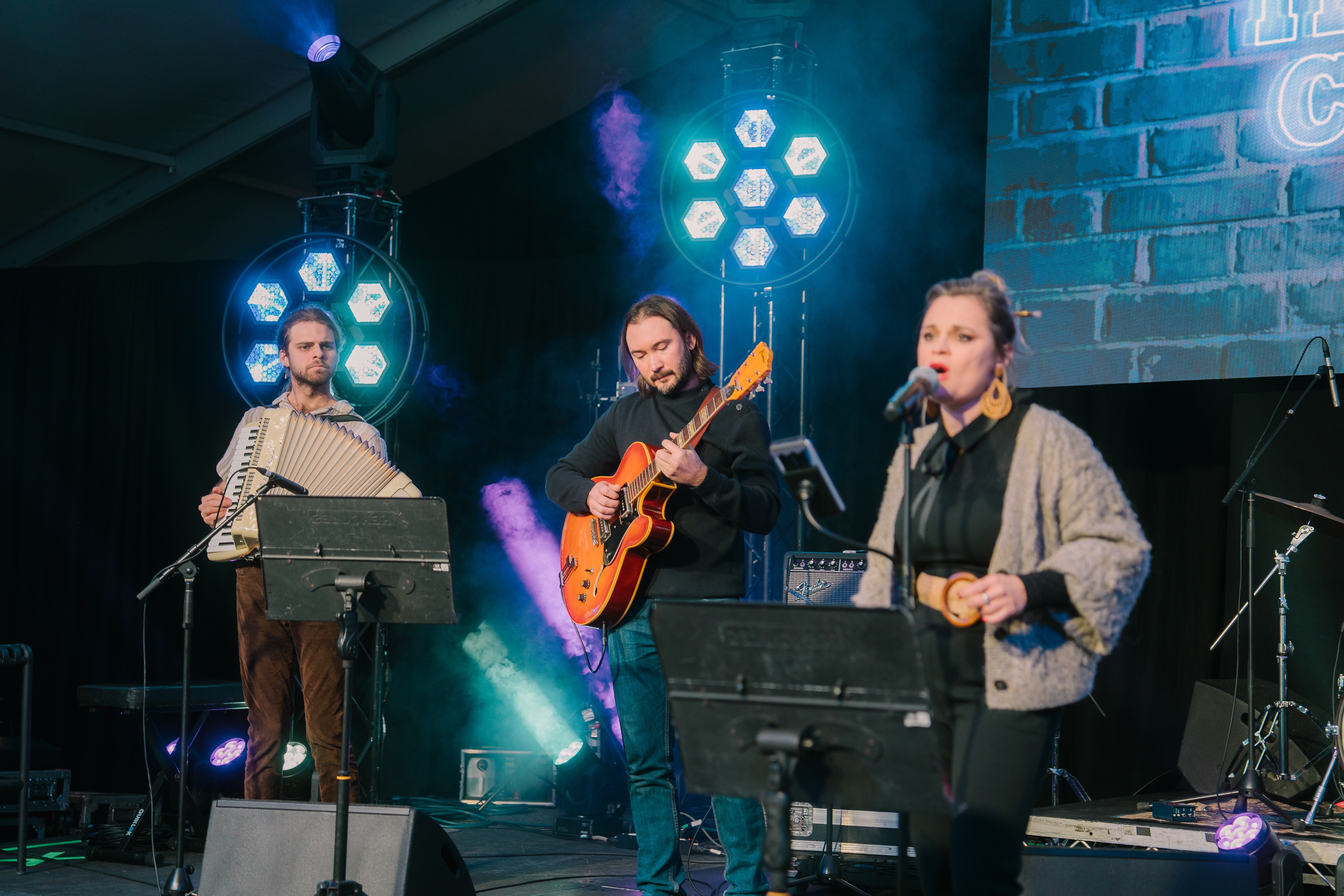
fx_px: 2277
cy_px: 448
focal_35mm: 61
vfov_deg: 22.3
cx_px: 672
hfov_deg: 32.9
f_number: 2.8
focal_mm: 61
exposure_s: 1/200
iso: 800
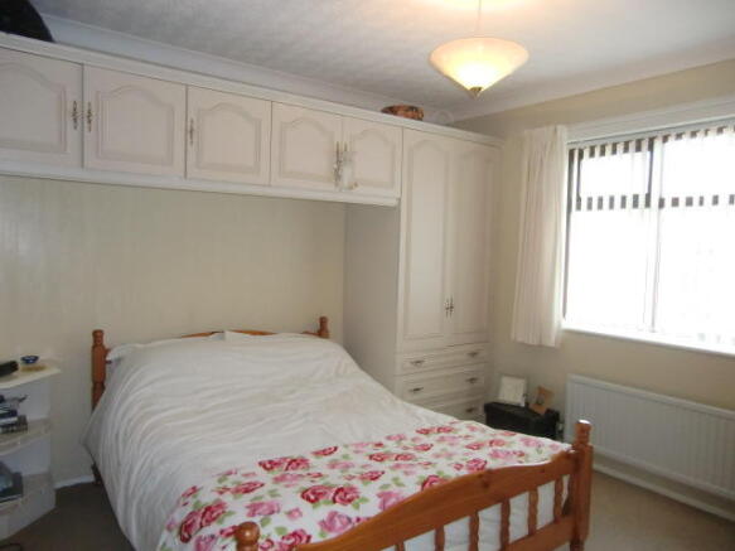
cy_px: 276
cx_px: 368
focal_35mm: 24
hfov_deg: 71.6
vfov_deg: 56.8
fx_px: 509
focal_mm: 4.3
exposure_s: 1/60
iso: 400
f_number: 3.2
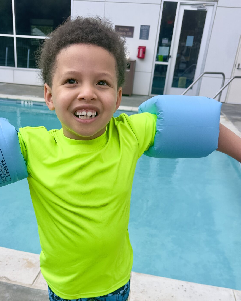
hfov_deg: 43.1
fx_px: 303
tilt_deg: -28.1
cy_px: 217
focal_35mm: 34
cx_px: 94
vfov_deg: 51.1
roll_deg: +0.2
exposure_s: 1/1256
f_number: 1.78
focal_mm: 6.86
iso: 80
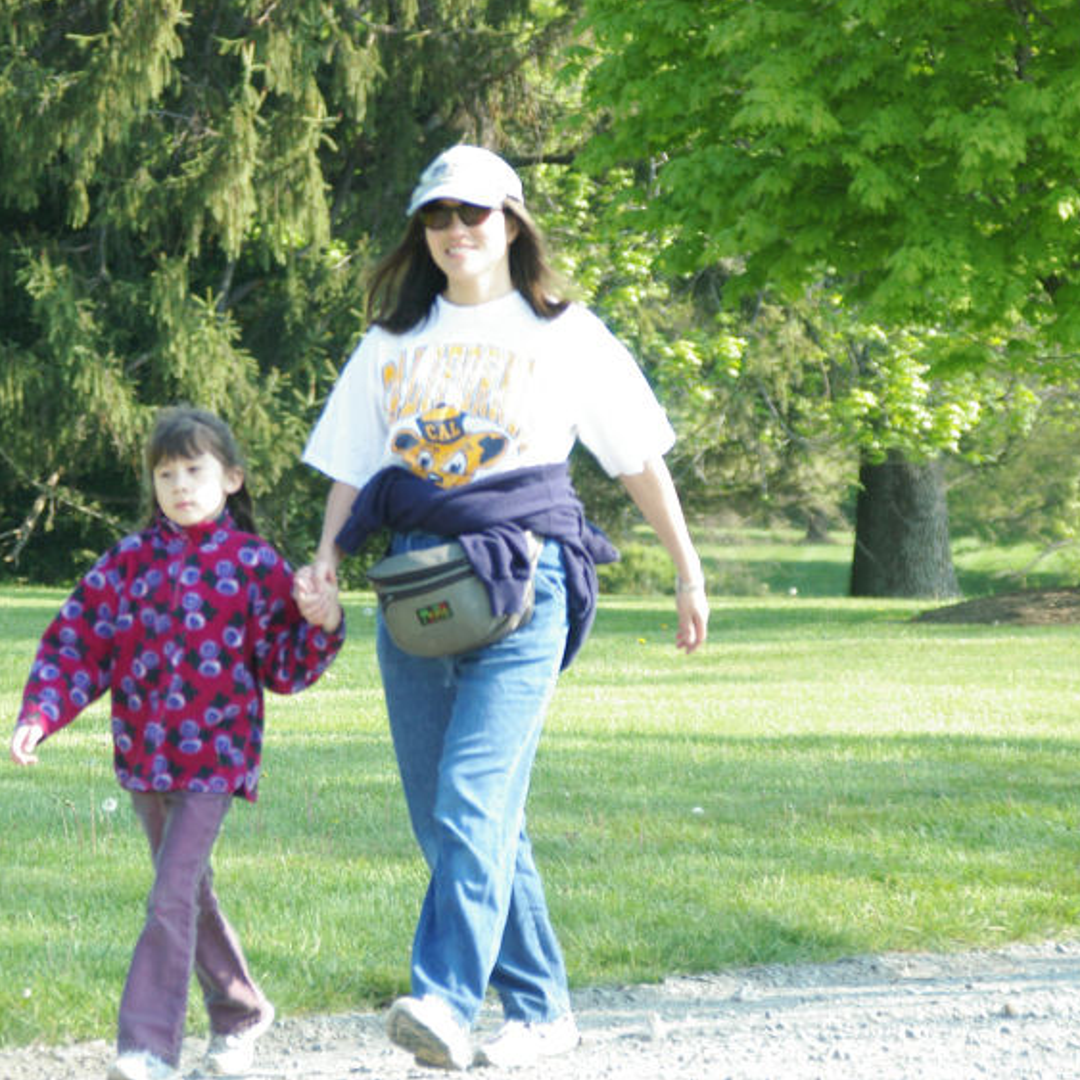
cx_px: 322
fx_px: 8494
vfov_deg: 7.3
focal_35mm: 241
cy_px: 538
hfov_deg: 7.3
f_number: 8
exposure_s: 1/250
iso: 400
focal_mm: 125
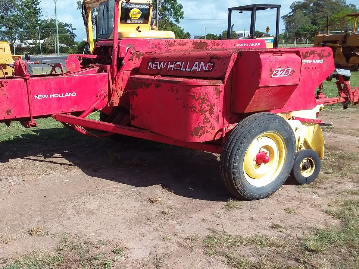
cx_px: 126
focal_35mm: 38
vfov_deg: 37.6
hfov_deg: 48.3
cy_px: 156
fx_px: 394
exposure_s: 1/1308
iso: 40
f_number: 1.9
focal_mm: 2.91
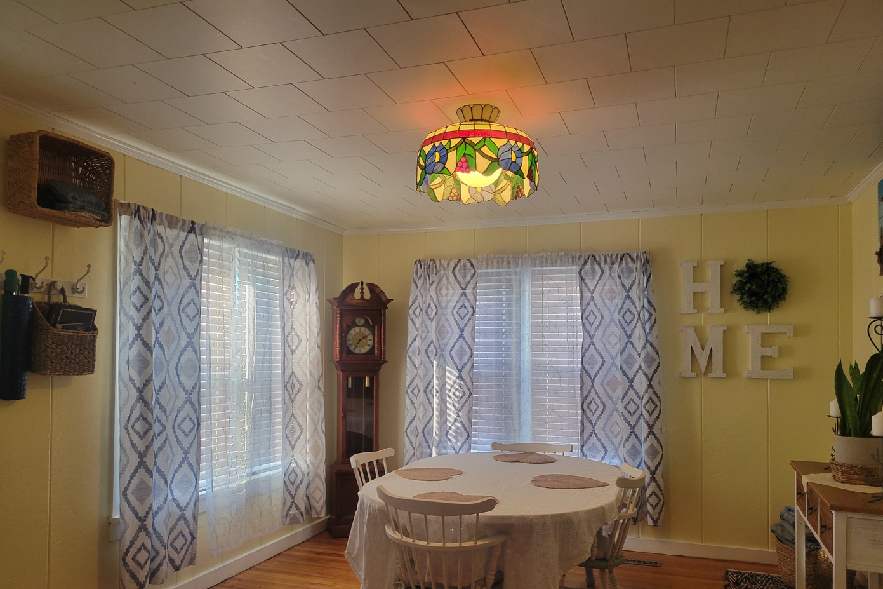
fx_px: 687
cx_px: 437
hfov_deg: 65.5
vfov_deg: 46.2
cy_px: 341
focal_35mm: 28
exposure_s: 1/120
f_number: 1.8
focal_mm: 5.4
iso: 200
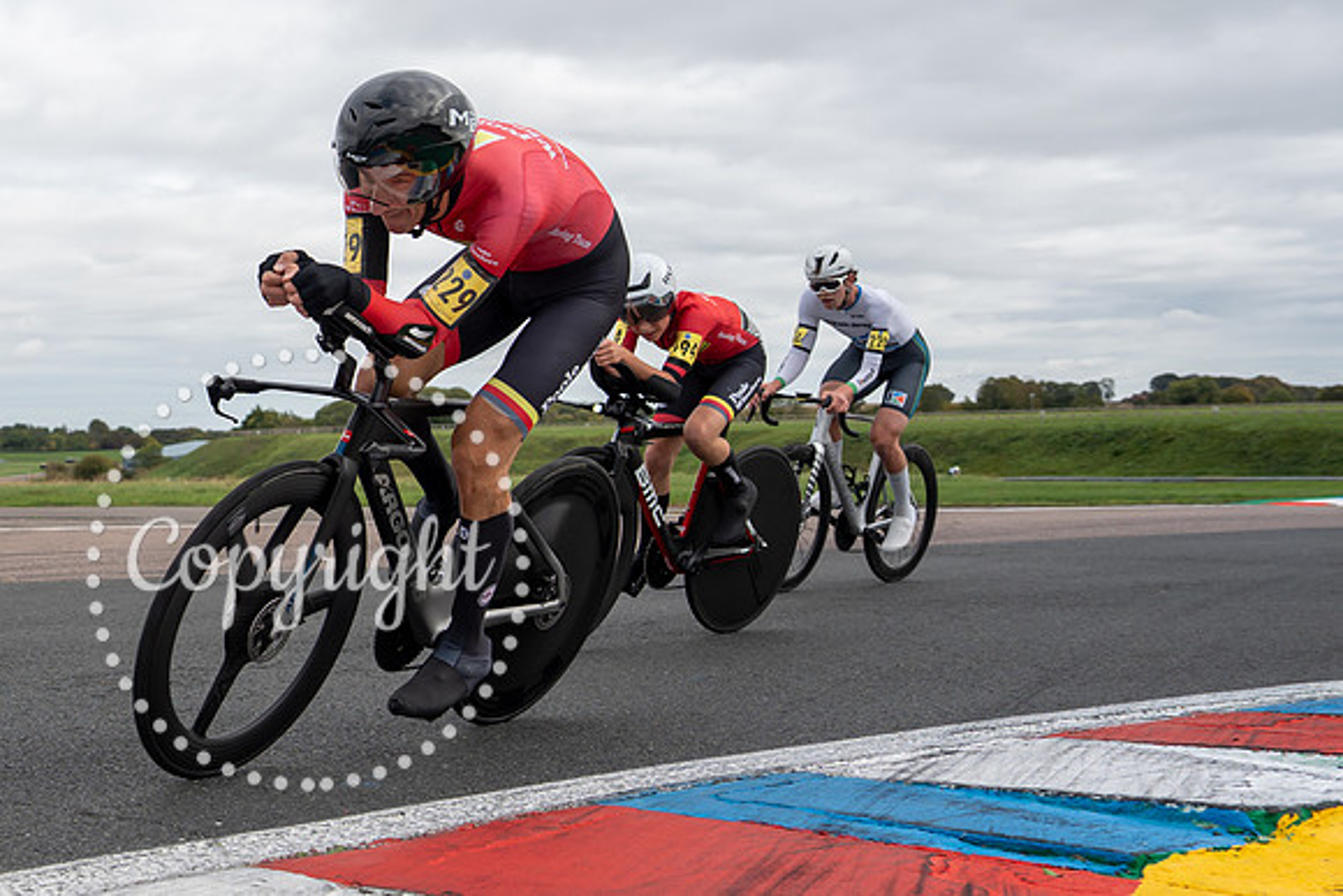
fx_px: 1853
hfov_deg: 36.2
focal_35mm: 50
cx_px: 25
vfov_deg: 27.2
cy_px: 456
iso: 100
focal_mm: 25
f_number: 3.5
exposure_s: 1/1000
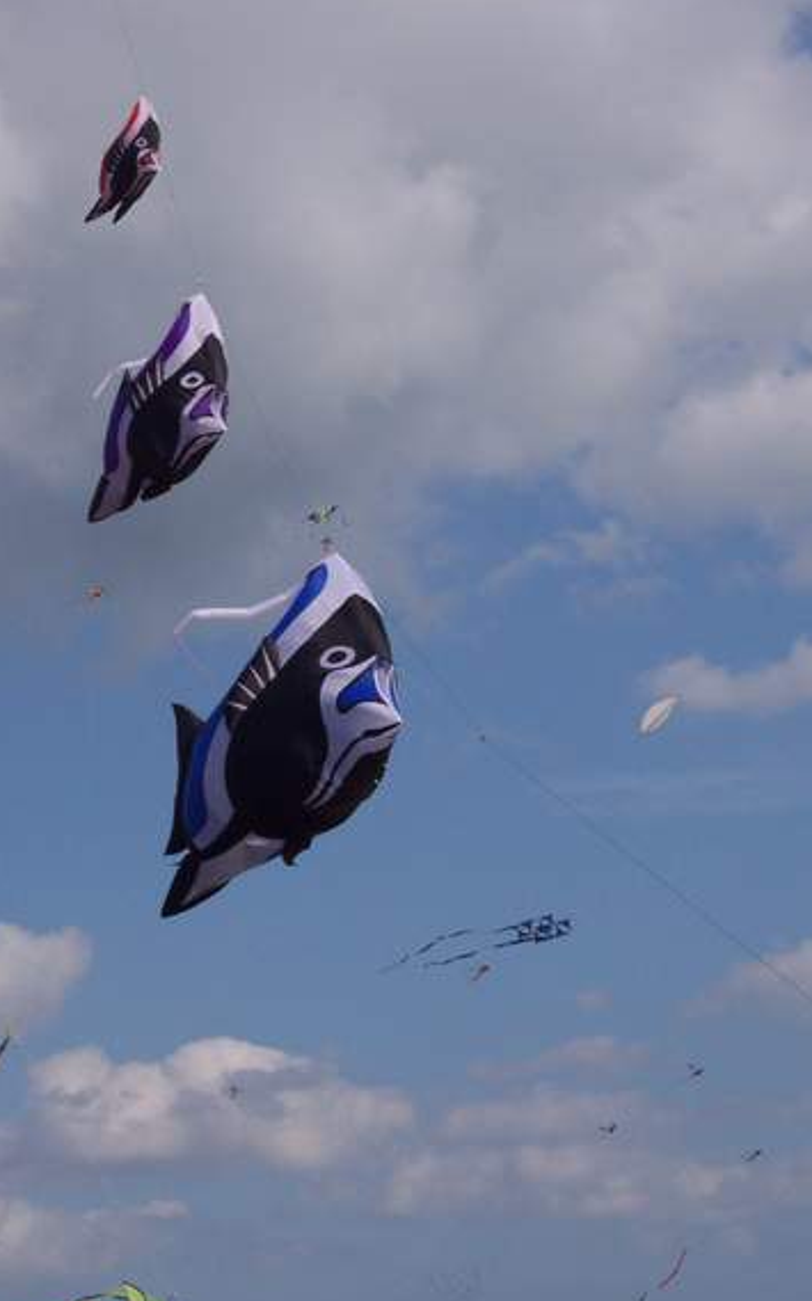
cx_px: 393
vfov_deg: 15.4
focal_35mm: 136
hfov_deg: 9.6
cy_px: 633
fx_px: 4822
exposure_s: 1/700
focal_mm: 24
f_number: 8
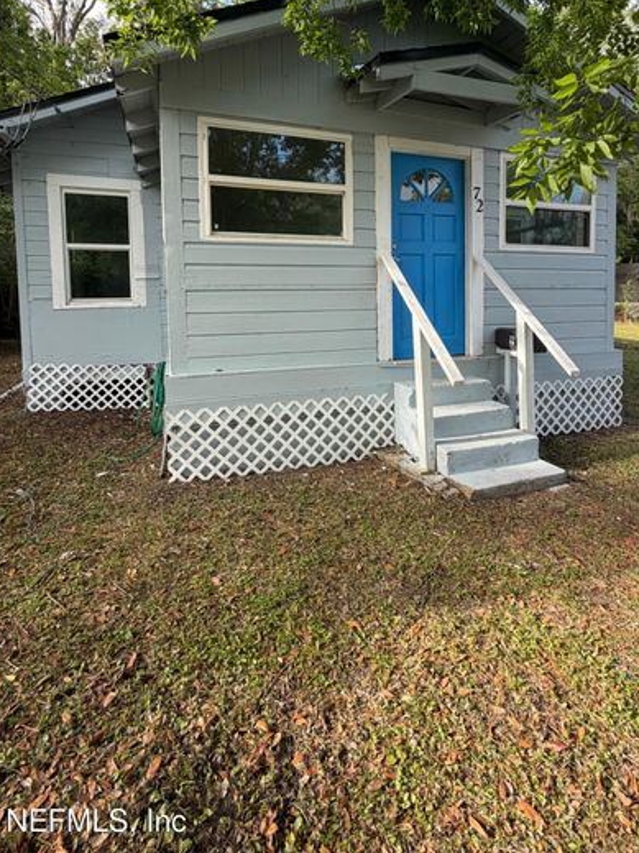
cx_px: 314
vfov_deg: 86.1
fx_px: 443
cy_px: 323
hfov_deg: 71.6
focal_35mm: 18
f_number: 2.2
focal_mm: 2.22
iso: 40
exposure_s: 1/243
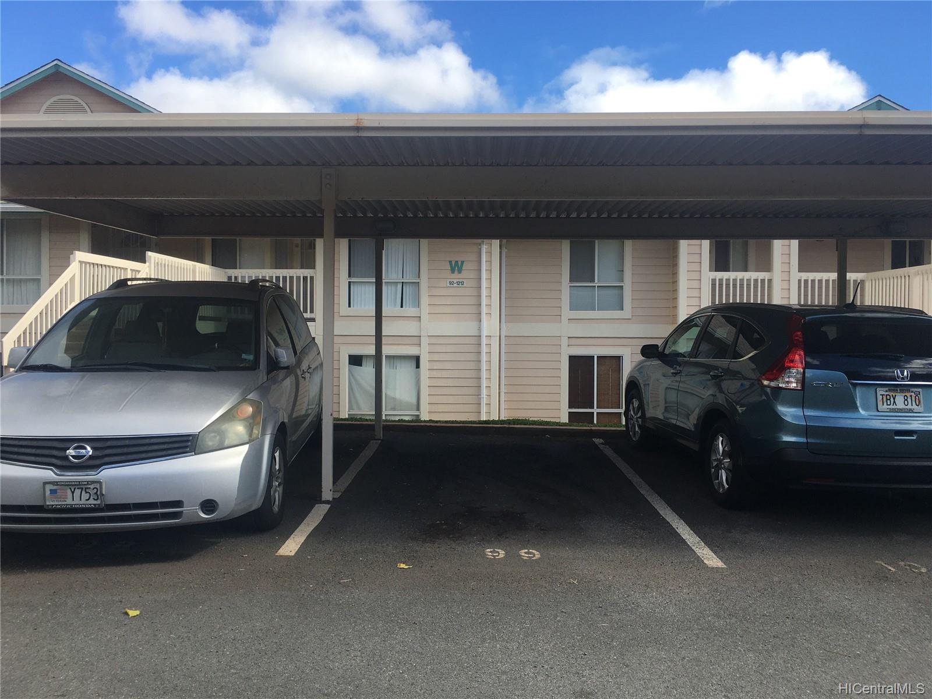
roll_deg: +0.0
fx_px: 781
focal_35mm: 29
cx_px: 466
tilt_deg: +0.3
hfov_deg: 61.7
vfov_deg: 48.2
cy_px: 350
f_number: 2.2
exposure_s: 1/938
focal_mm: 4.15
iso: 25
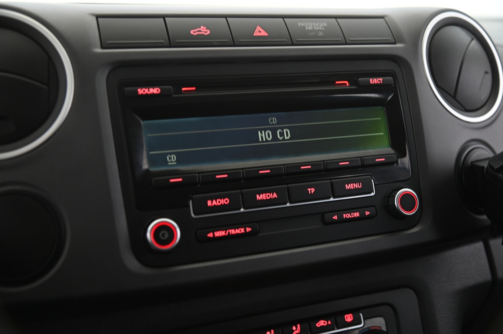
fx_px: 558
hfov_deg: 48.5
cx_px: 252
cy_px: 167
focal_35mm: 40
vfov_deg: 33.3
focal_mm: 40
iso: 1000
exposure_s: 1/10
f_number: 4
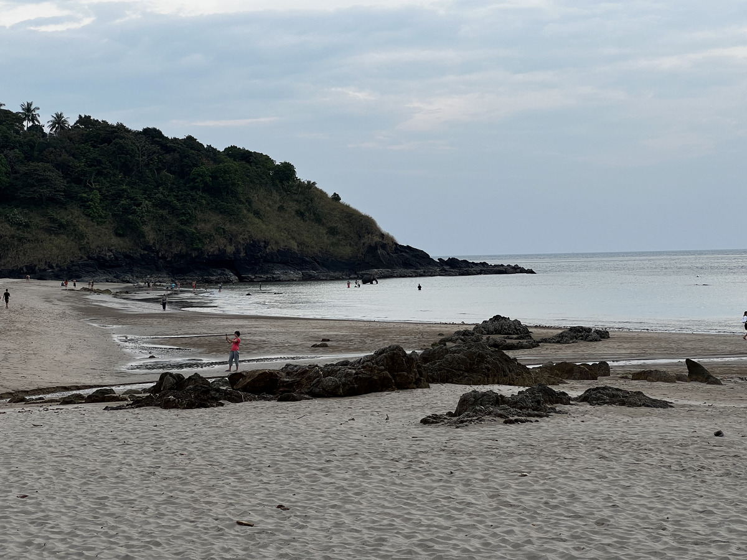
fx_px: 1662
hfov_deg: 25.3
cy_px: 280
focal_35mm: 77
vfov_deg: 19.1
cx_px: 374
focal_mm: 9
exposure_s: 1/127
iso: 32
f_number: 2.8
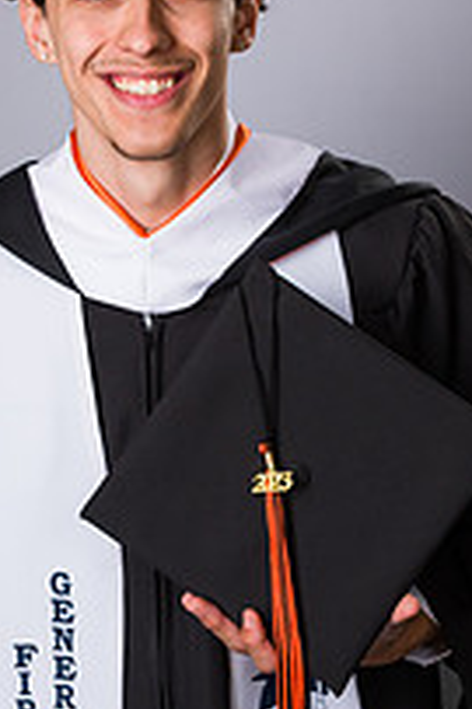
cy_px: 262
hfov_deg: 7.3
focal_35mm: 188
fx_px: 3703
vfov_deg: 10.9
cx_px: 177
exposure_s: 1/200
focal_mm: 85
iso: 800
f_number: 8
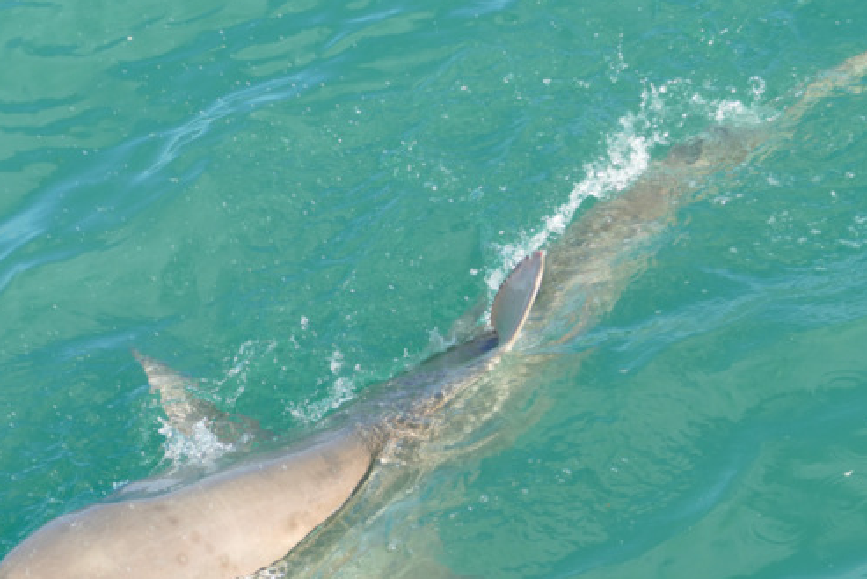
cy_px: 329
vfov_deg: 15.2
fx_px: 2168
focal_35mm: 90
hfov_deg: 22.6
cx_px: 491
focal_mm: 26.91
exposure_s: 1/500
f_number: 3.7
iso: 125
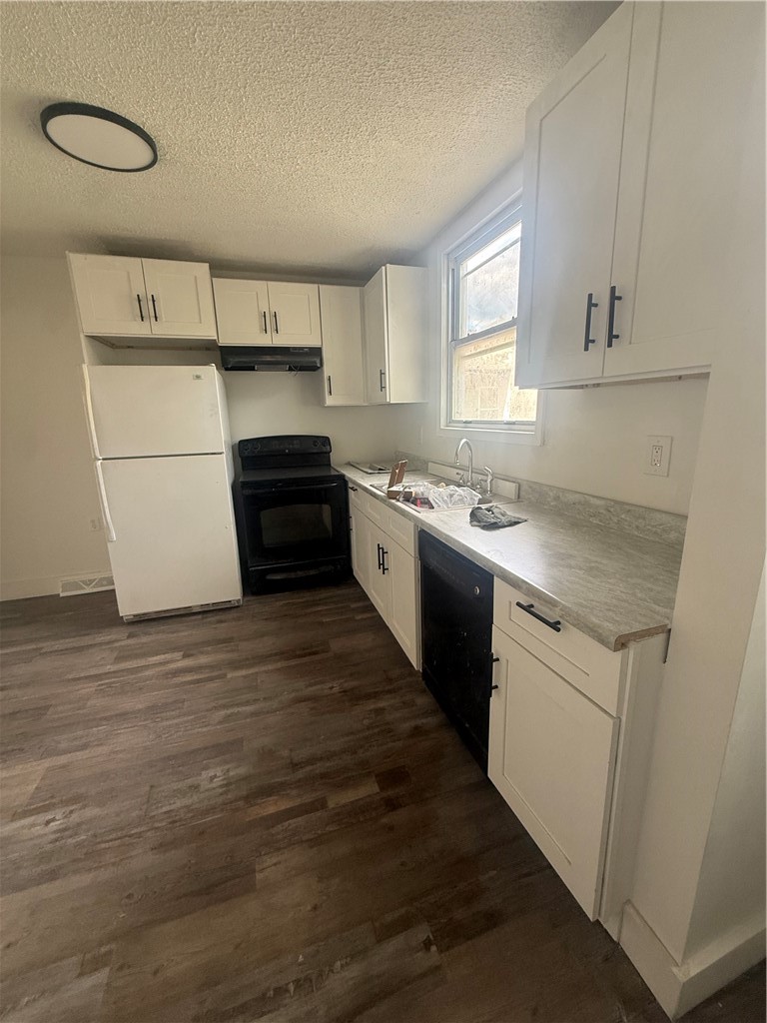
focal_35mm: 14
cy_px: 512
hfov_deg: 85.7
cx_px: 384
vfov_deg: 102.1
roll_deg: +1.5
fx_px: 414
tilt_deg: -13.7
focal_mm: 2.22
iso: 200
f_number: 2.2
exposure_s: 1/99
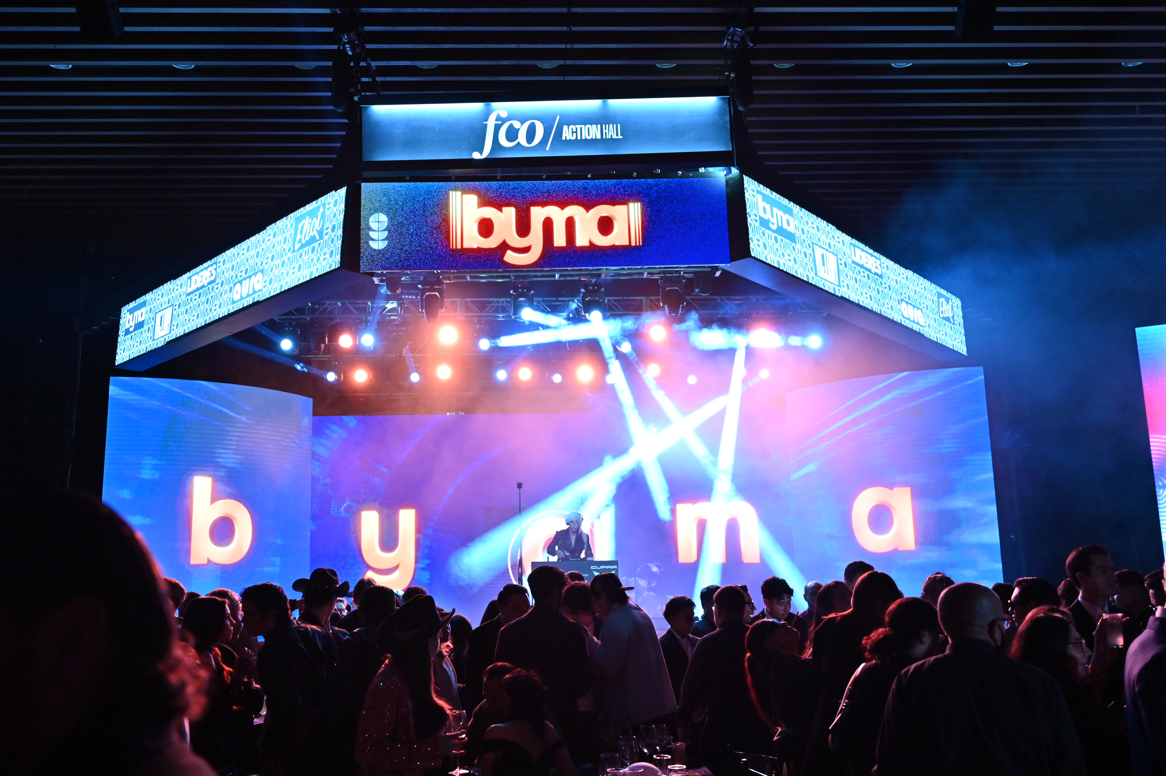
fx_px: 1068
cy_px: 388
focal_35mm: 33
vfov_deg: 39.9
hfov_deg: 57.2
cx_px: 583
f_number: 4
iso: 3200
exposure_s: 1/200
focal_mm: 33
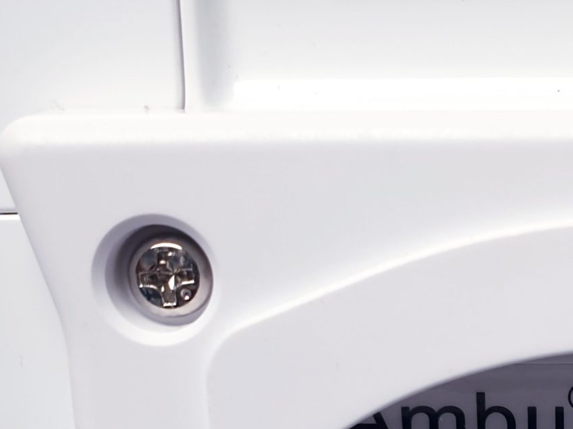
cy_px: 540
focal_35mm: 79
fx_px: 1308
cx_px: 580
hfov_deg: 23.6
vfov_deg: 17.6
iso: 50
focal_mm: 4.3
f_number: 2.4
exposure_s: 1/50
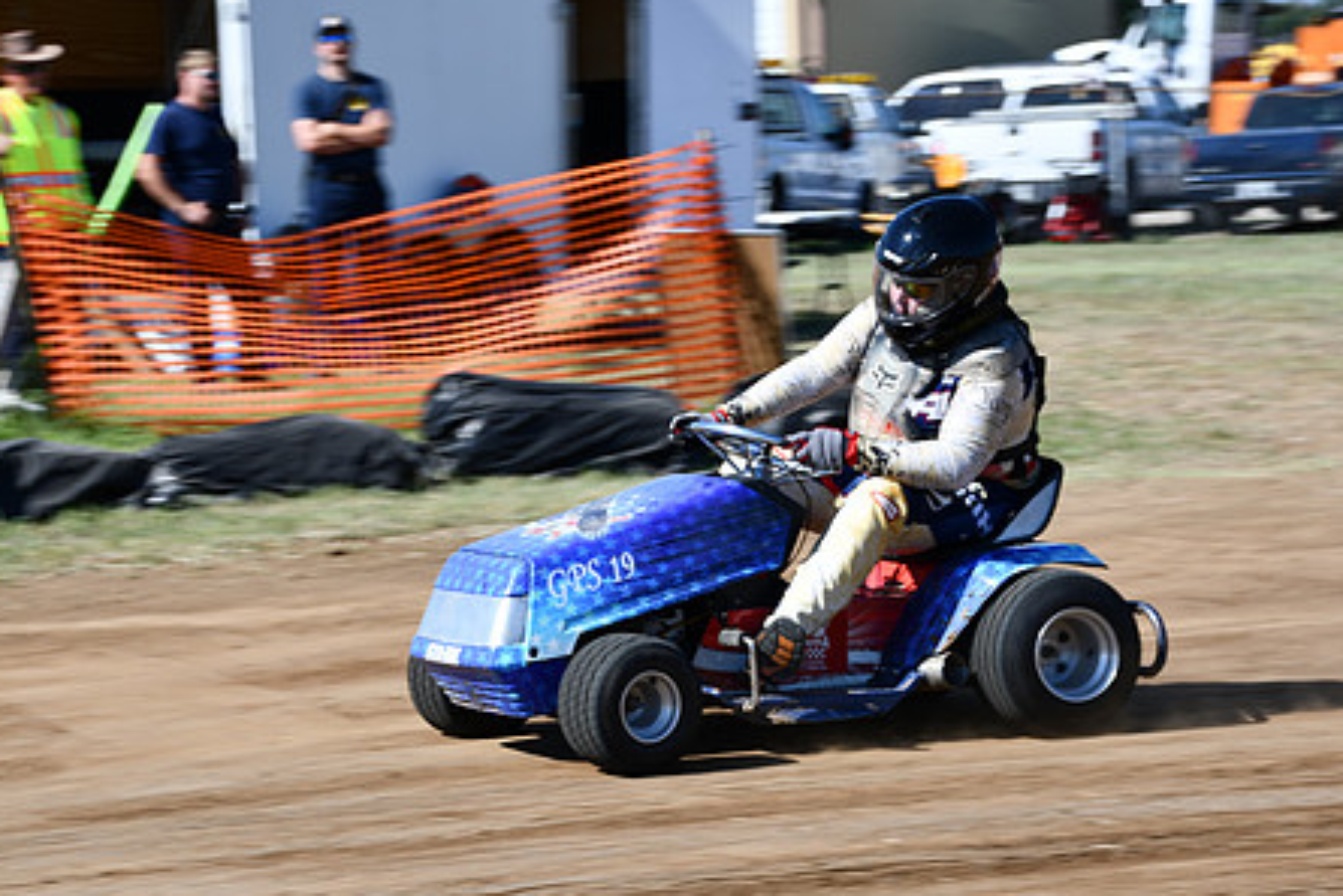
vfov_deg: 9.4
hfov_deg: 14.1
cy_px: 514
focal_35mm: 146
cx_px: 613
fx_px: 5448
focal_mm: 75
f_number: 8
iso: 100
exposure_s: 1/250
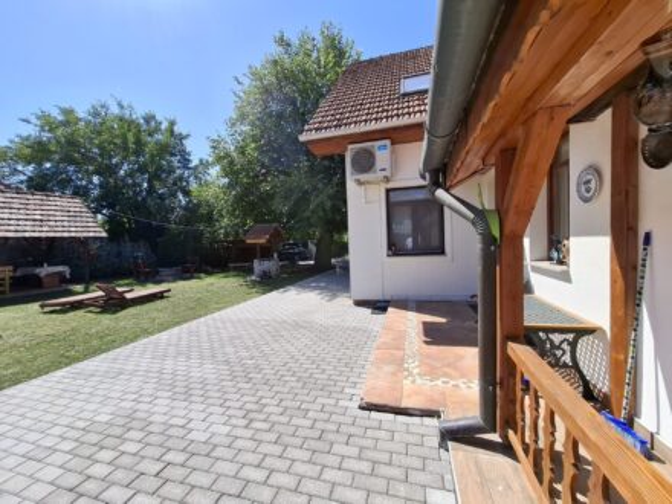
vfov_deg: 89.9
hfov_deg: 106.2
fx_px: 252
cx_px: 336
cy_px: 252
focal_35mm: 13
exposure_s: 1/1007
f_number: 2.2
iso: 40
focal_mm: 1.74
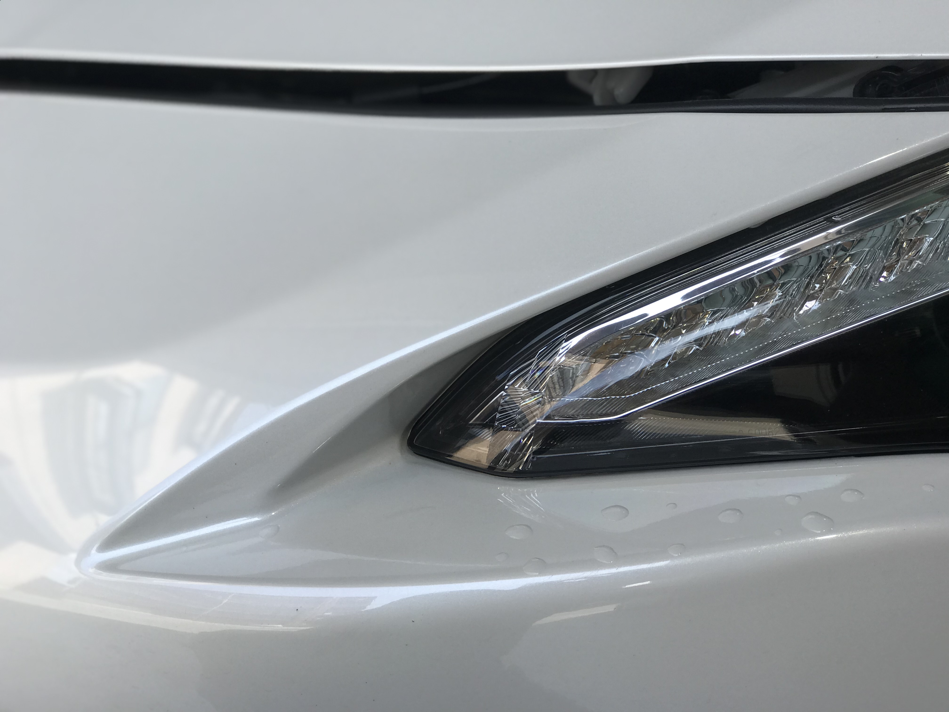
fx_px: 1563
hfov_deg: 33.8
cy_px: 356
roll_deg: +7.2
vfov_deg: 25.7
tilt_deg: -24.5
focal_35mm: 57
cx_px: 474
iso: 20
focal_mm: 6.6
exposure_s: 1/171
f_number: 2.8
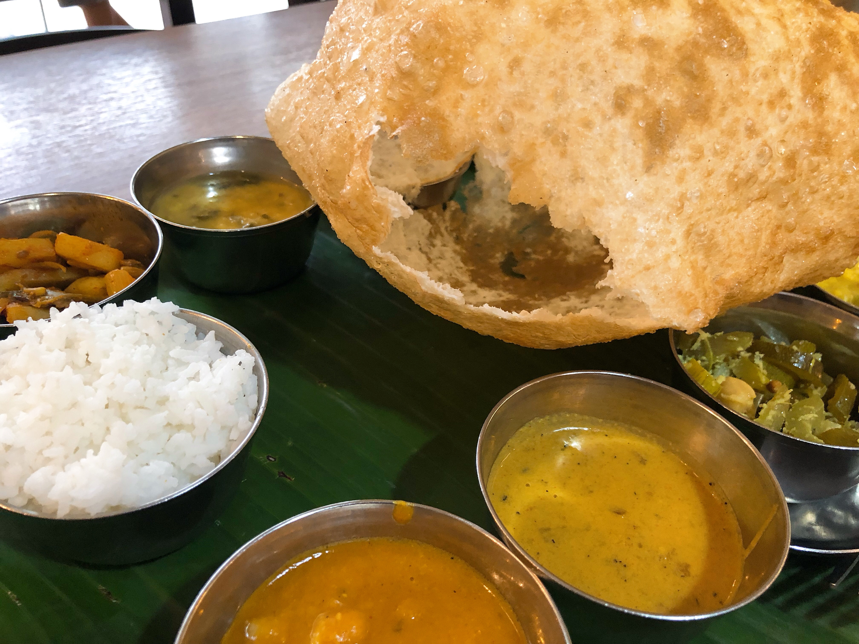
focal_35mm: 28
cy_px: 322
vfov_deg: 49.7
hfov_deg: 63.4
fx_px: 695
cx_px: 430
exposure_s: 1/17
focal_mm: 4
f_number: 1.8
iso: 100
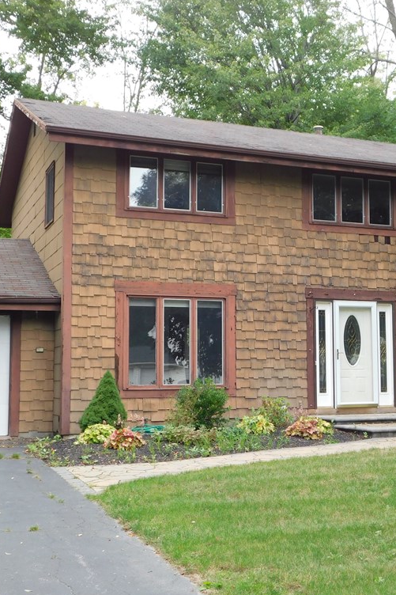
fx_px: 842
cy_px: 302
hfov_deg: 26.3
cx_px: 266
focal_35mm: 51
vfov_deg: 38.9
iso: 125
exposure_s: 1/125
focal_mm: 6.3
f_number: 3.5
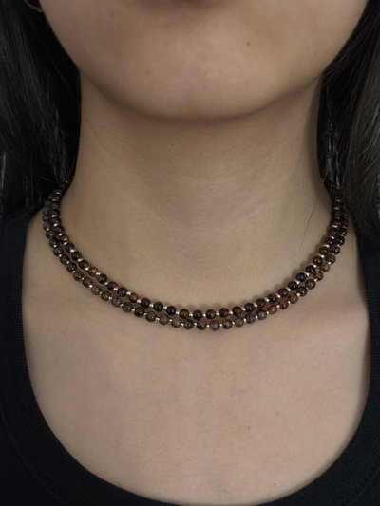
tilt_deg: -8.1
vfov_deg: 39.6
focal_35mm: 48
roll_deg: -1.1
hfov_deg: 30.3
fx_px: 702
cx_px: 190
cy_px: 253
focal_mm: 6.76
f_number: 1.78
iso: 400
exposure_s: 1/33
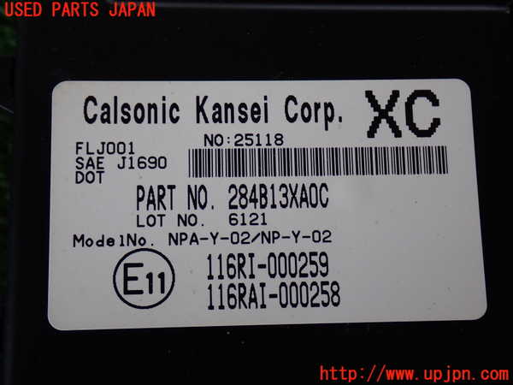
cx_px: 256
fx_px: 741
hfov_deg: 38.2
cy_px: 192
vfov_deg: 29.1
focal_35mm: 50
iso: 200
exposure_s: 1/60
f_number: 3.2
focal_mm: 9.01
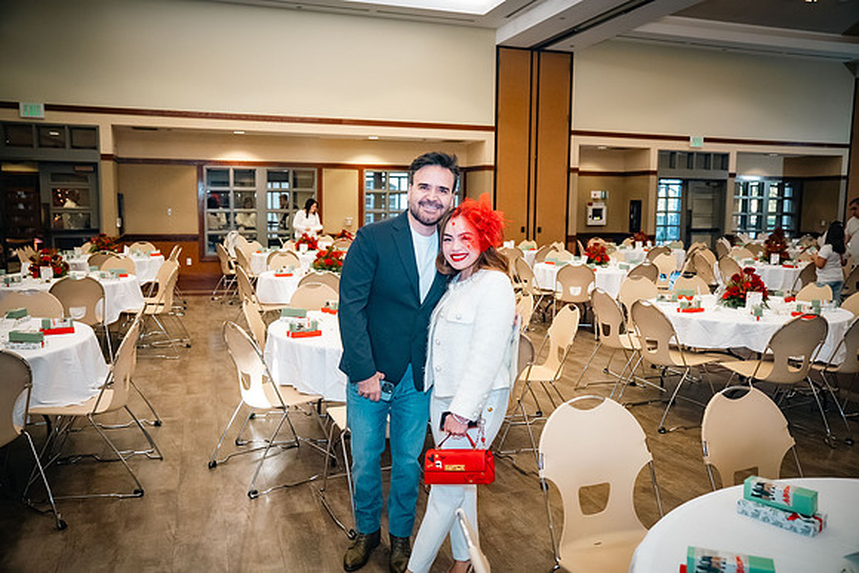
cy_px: 286
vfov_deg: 46.4
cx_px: 430
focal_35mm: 28
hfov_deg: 65.5
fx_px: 668
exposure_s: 1/160
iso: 1600
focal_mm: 28
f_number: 2.8
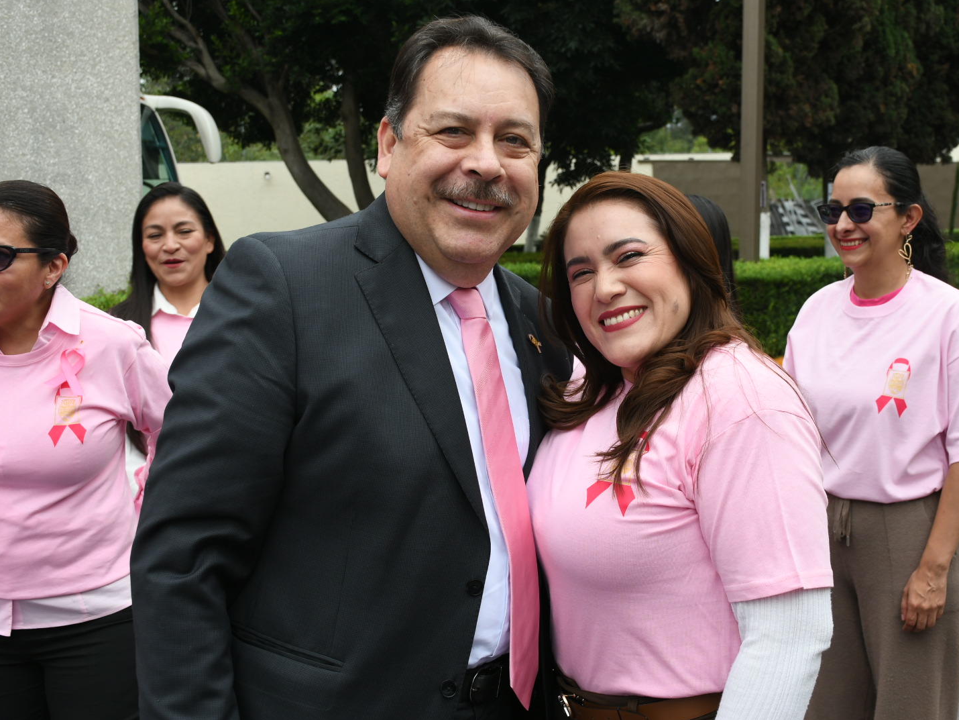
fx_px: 1358
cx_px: 530
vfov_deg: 29.7
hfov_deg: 38.9
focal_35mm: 49
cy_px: 360
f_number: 6.3
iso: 250
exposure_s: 1/160
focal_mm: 30
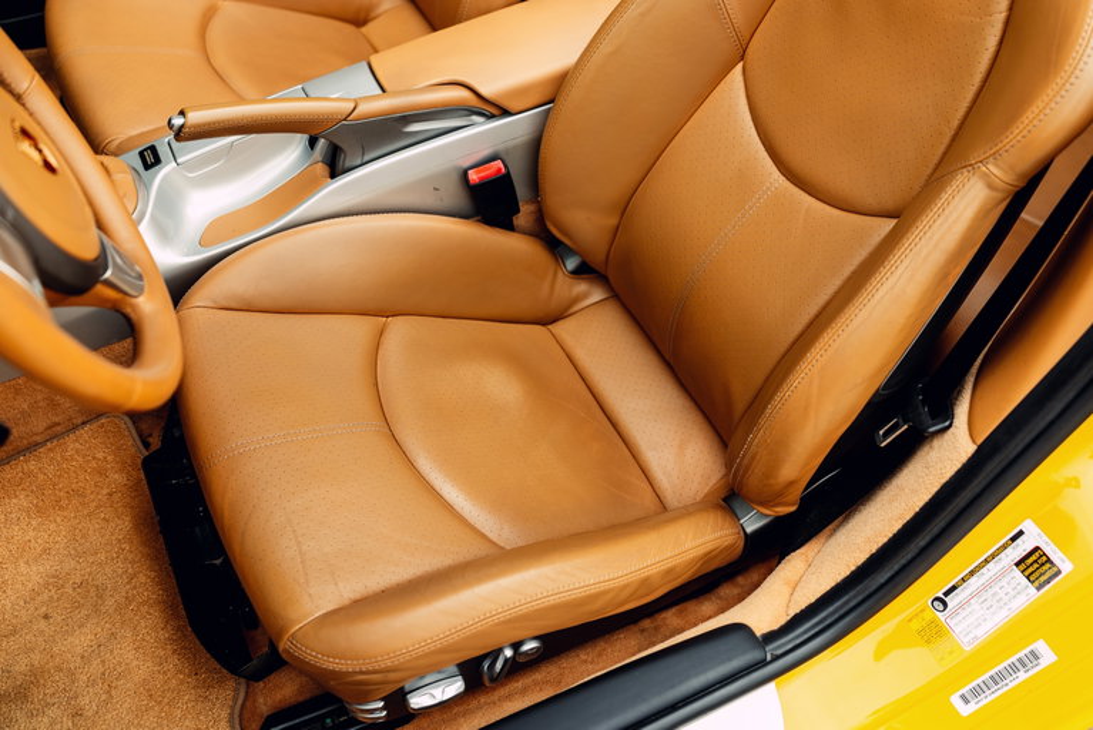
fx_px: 1063
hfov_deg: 54.4
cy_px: 365
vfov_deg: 37.9
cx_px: 546
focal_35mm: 35
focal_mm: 35
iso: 250
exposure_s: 1/50
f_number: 3.2
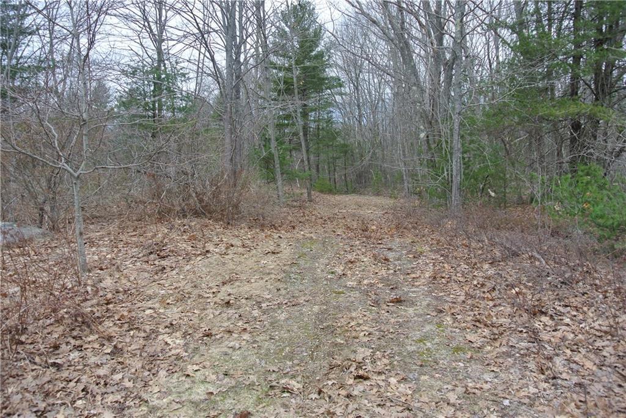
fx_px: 470
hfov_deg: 67.4
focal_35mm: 27
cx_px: 313
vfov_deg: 48.0
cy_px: 209
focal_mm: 10
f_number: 4
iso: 100
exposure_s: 1/200
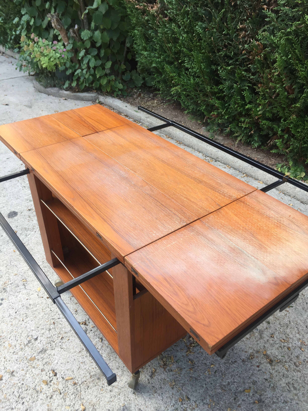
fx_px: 344
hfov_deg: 48.2
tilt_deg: -35.0
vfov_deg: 61.7
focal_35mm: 29
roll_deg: +1.7
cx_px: 154
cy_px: 206
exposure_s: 1/50
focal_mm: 4.15
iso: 32
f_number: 2.2
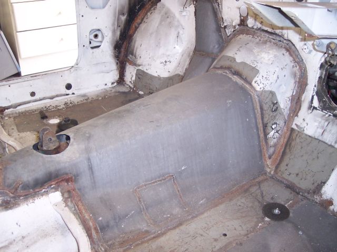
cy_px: 126
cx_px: 168
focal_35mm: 38
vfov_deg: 37.7
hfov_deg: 49.0
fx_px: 370
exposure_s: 1/30
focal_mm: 8
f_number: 2.8
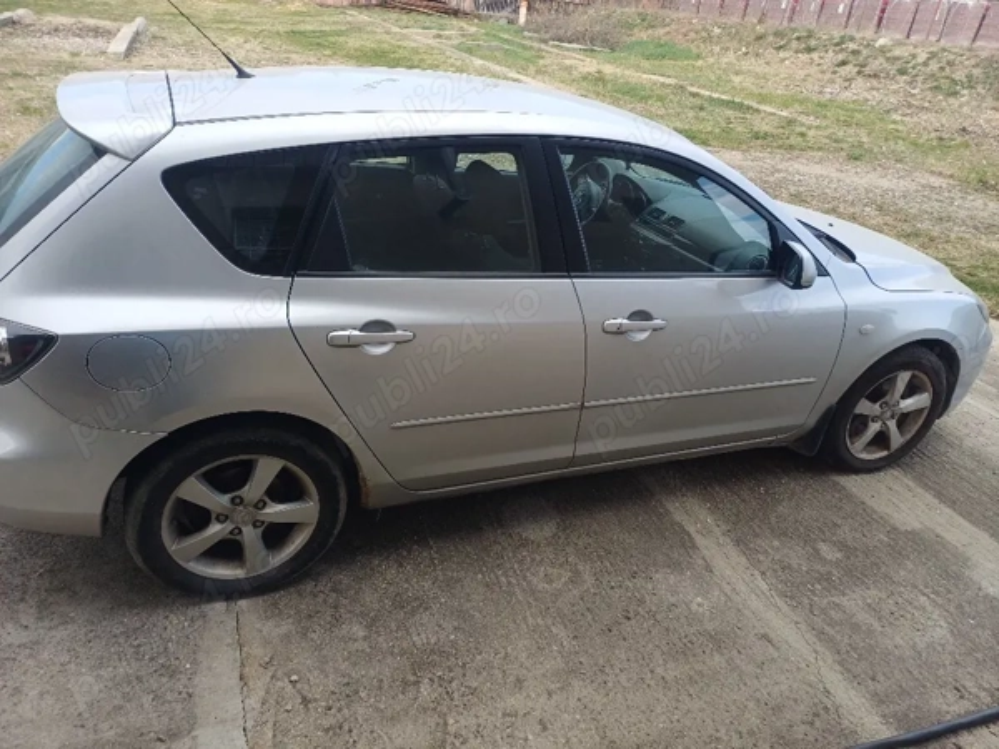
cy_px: 374
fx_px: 721
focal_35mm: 25
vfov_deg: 54.9
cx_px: 500
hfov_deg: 69.4
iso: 50
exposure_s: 1/233
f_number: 1.8
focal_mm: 4.65
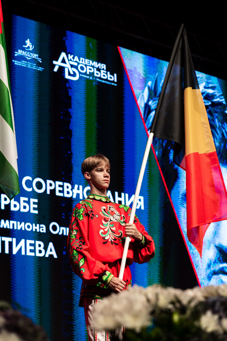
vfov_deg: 23.4
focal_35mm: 87
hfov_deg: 15.7
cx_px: 114
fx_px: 823
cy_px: 170
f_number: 5.6
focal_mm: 87
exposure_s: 1/160
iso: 800
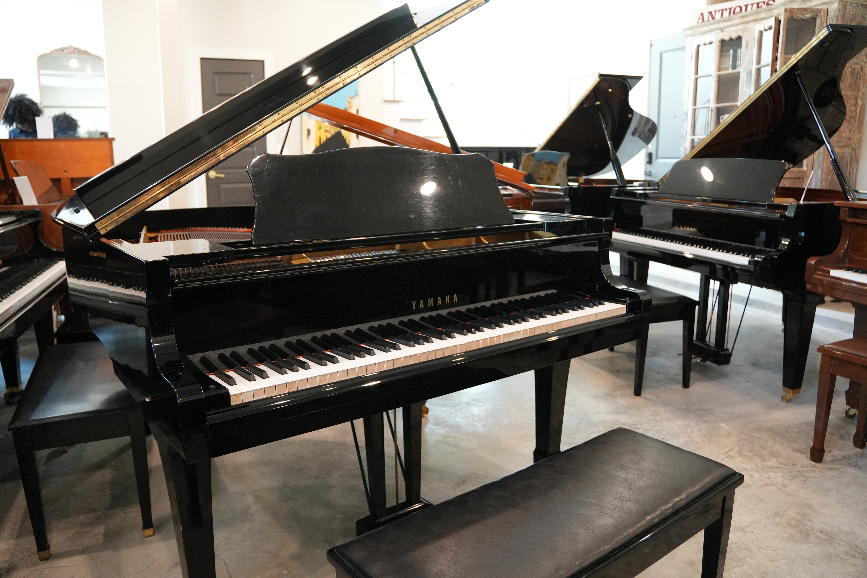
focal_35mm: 26
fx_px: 614
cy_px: 289
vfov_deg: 50.4
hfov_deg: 70.4
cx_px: 434
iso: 2500
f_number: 2.8
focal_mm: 17
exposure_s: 1/160
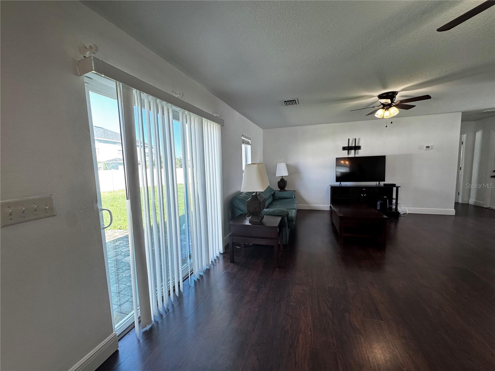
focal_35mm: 14
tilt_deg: -6.4
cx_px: 248
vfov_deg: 85.7
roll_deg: +2.2
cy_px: 186
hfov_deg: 102.1
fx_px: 200
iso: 320
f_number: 2.2
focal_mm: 2.22
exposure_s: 1/120
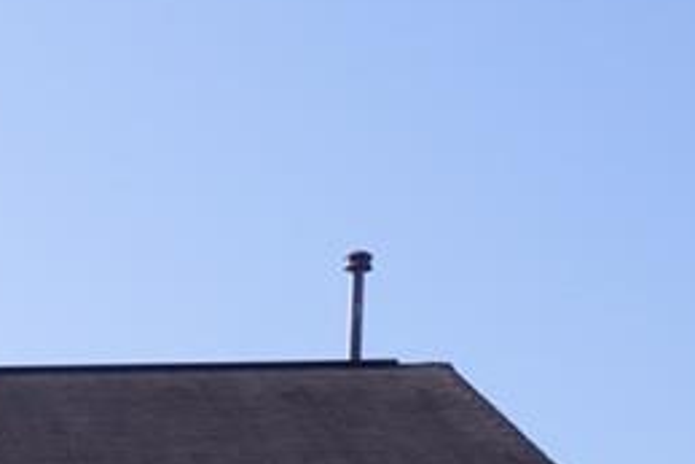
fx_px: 2975
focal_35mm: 154
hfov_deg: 12.9
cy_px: 831
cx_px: -212
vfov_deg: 8.6
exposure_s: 1/125
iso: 100
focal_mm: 26
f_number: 13
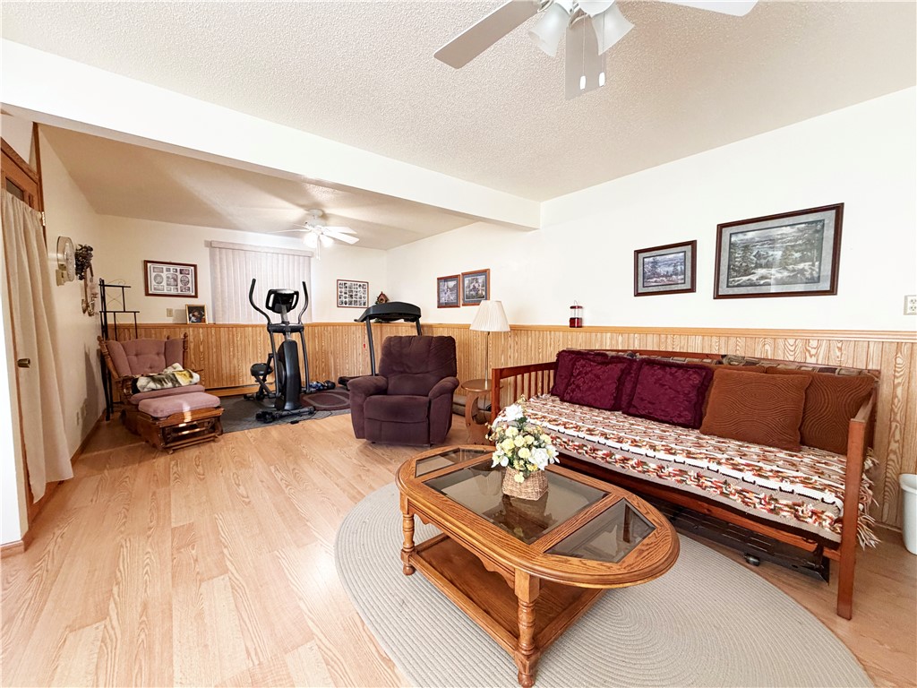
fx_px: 371
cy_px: 344
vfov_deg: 85.7
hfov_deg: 102.1
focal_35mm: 14
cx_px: 458
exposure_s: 1/72
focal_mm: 2.22
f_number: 2.2
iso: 320
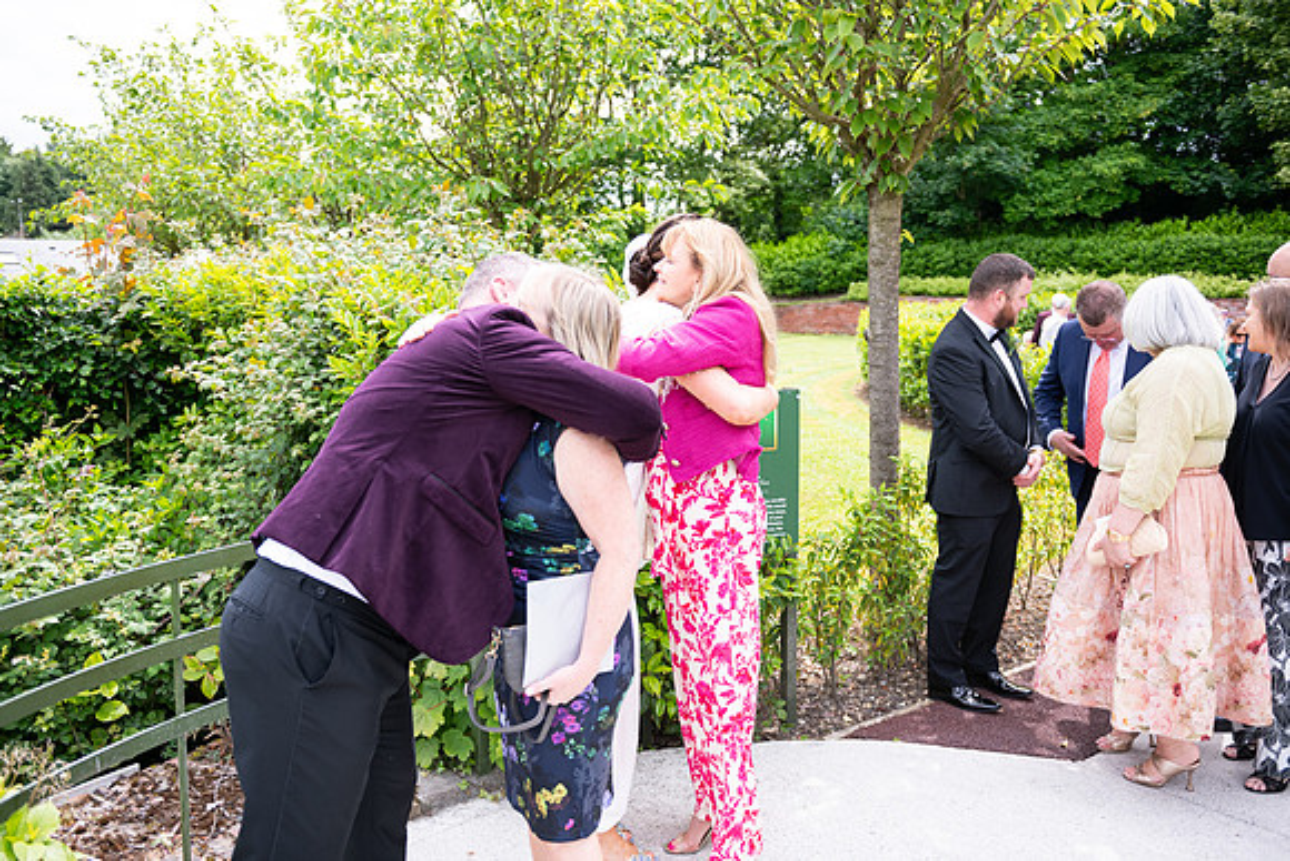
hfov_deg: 63.6
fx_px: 1039
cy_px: 430
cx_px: 645
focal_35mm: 29
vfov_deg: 45.0
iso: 250
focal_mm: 29
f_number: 3.5
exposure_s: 1/1250
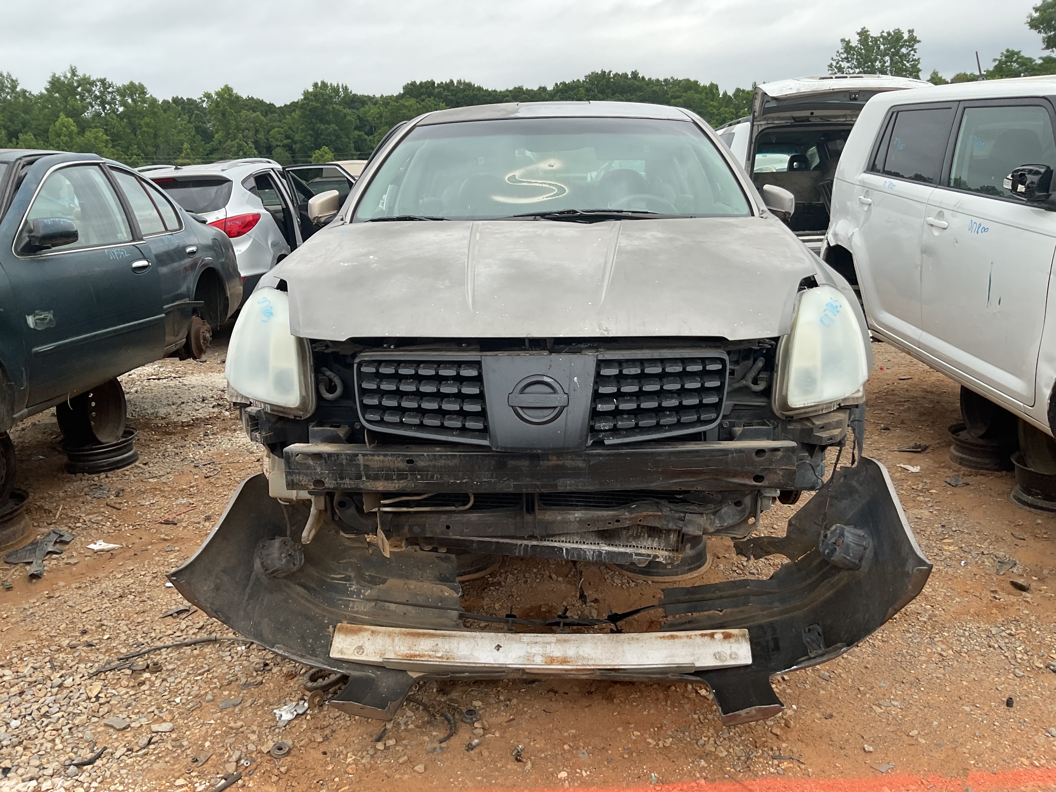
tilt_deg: -15.1
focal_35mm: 29
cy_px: 396
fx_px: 885
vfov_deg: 48.2
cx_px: 528
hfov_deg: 61.7
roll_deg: +2.9
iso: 16
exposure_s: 1/728
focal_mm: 3
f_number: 1.8
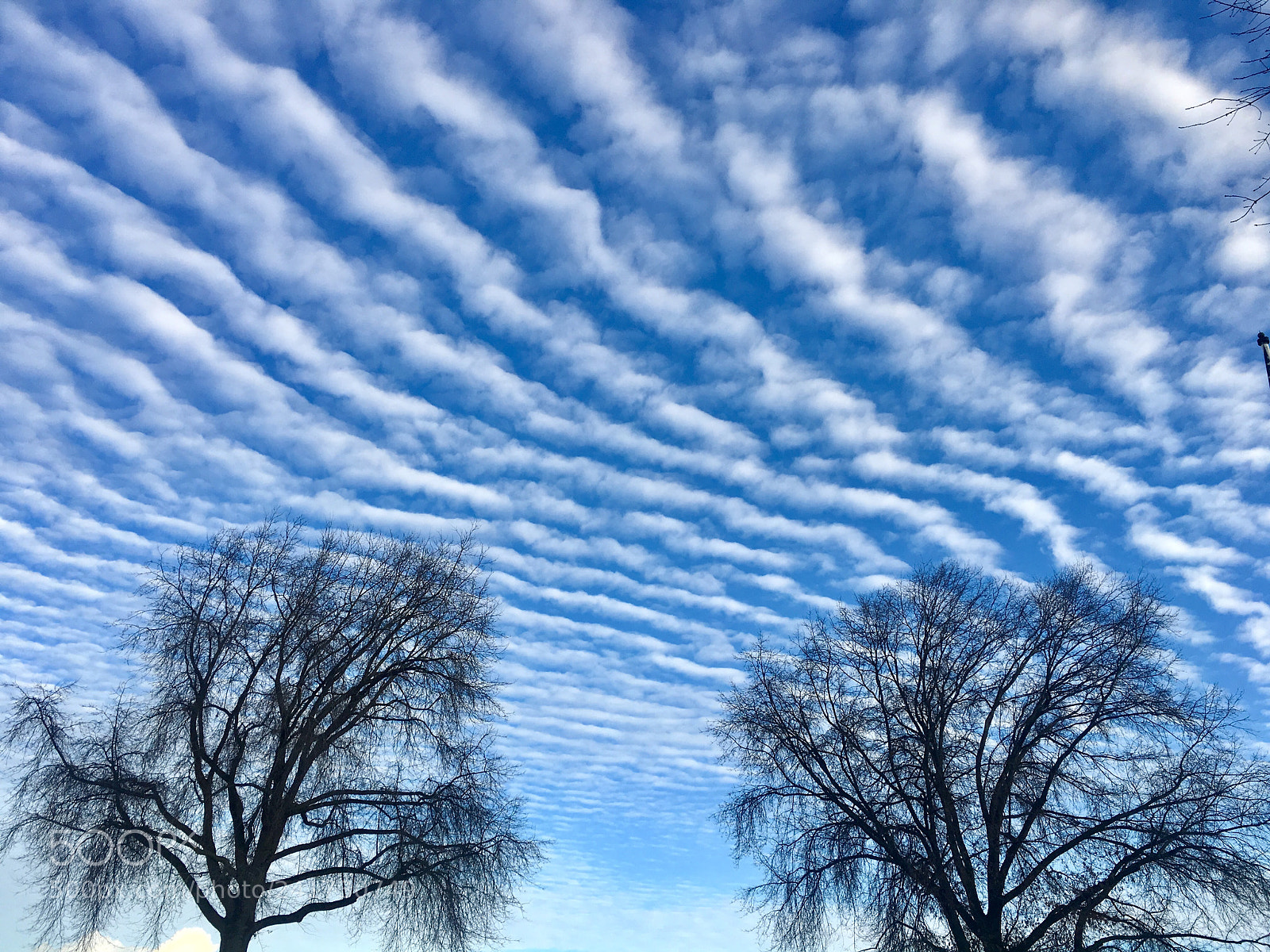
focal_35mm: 29
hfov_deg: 61.7
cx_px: 635
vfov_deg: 48.2
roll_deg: -1.2
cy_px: 476
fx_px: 1064
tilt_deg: +32.8
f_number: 2.2
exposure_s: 1/668
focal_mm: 4.15
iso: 25
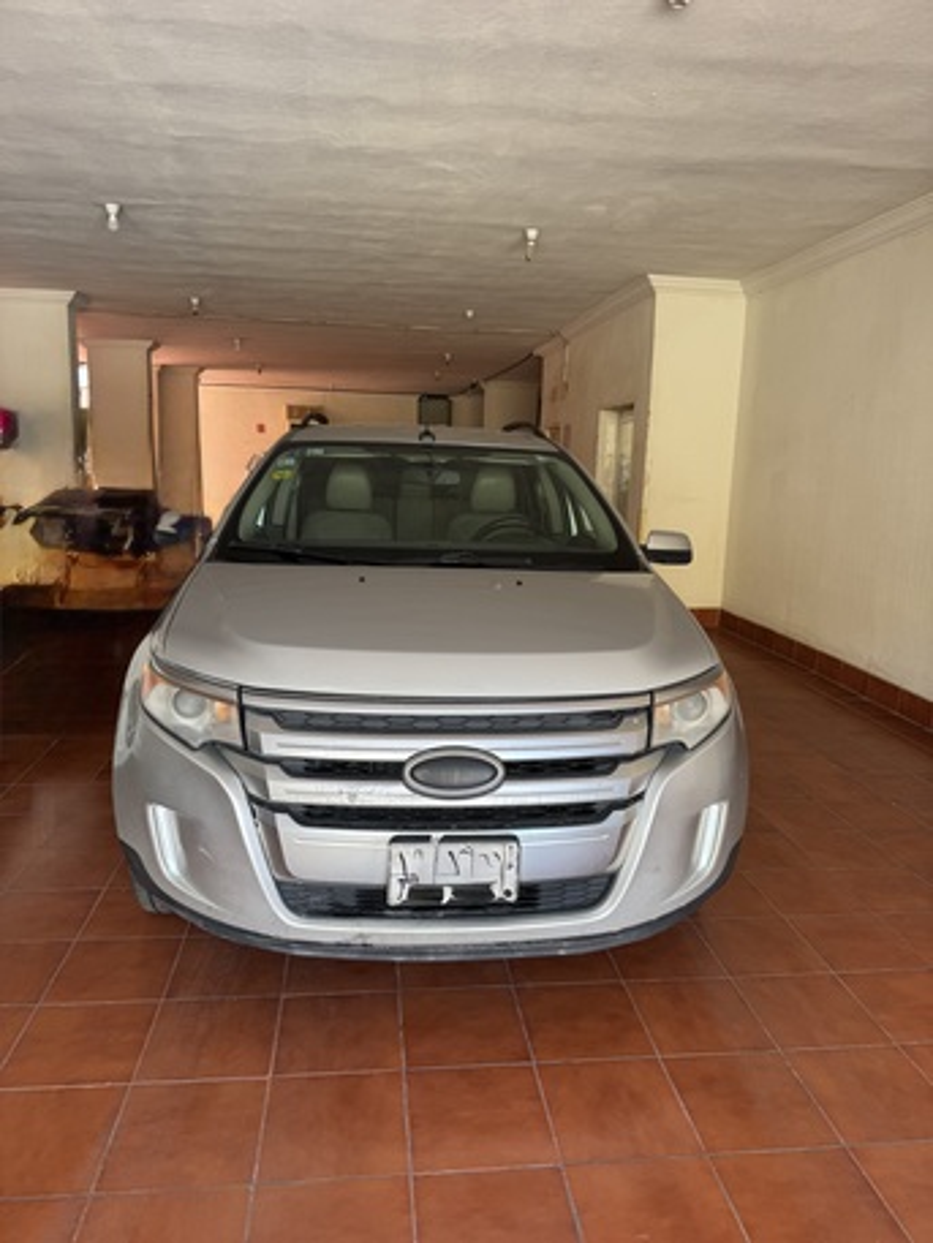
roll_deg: -2.5
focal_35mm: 24
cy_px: 622
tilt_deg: -11.1
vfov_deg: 71.6
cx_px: 466
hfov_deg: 56.8
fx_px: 862
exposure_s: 1/121
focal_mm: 6.76
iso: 100
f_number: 1.78
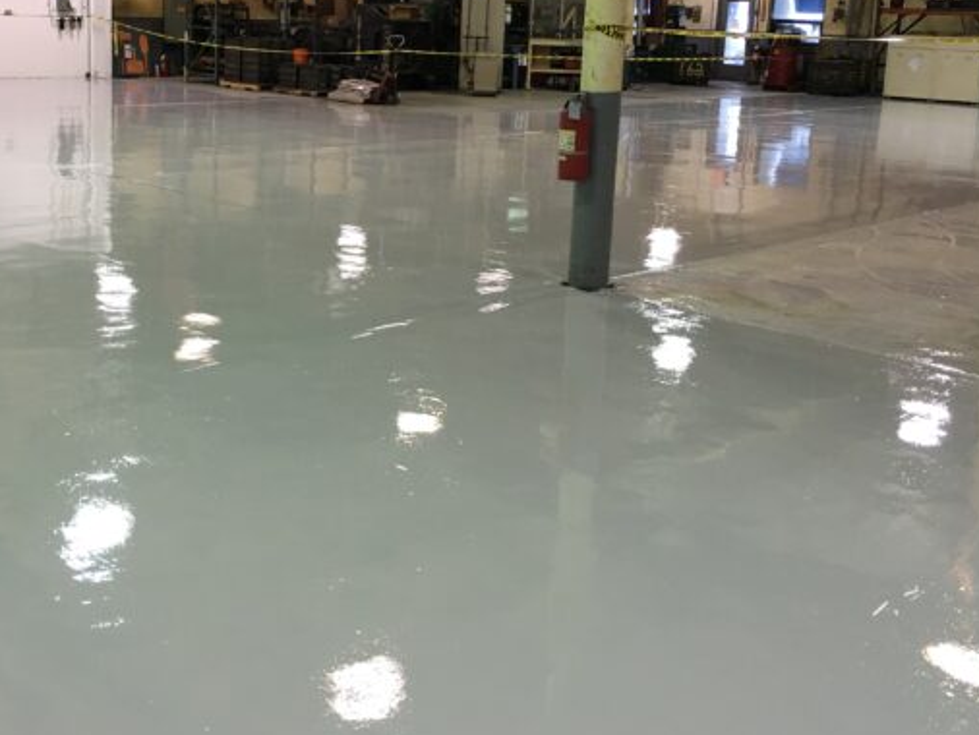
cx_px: 354
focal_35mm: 44
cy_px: 220
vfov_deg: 32.5
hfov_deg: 42.5
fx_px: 1245
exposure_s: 1/30
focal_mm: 4.15
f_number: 2.2
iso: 40
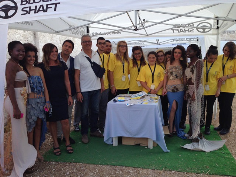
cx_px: 118
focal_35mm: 33
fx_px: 225
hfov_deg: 55.4
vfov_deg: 42.9
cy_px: 88
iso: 64
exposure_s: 1/120
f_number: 2.4
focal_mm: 4.12
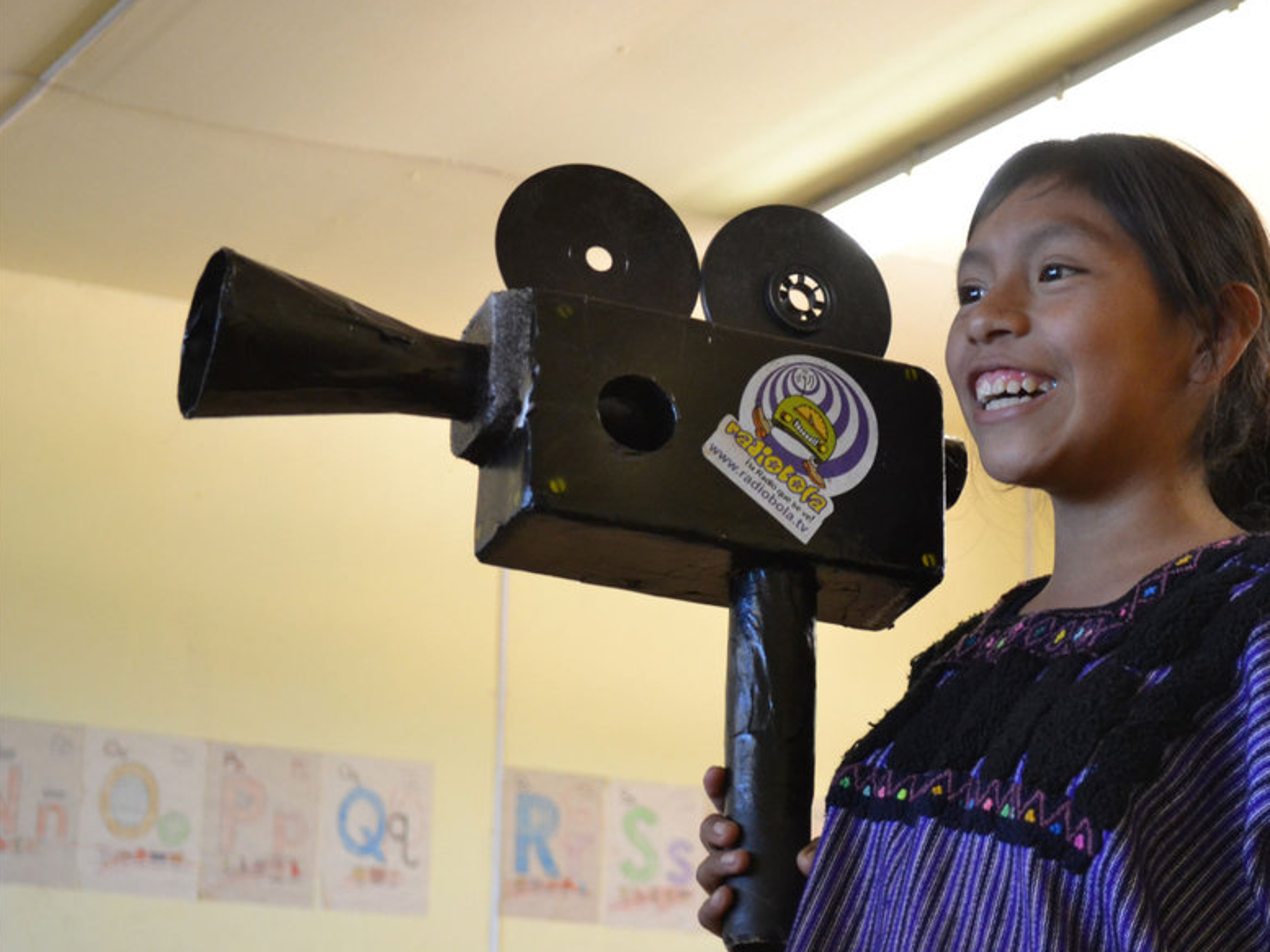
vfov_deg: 19.4
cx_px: 832
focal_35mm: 76
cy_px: 523
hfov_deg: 25.5
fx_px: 2789
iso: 1600
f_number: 5.3
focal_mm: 40
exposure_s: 1/60
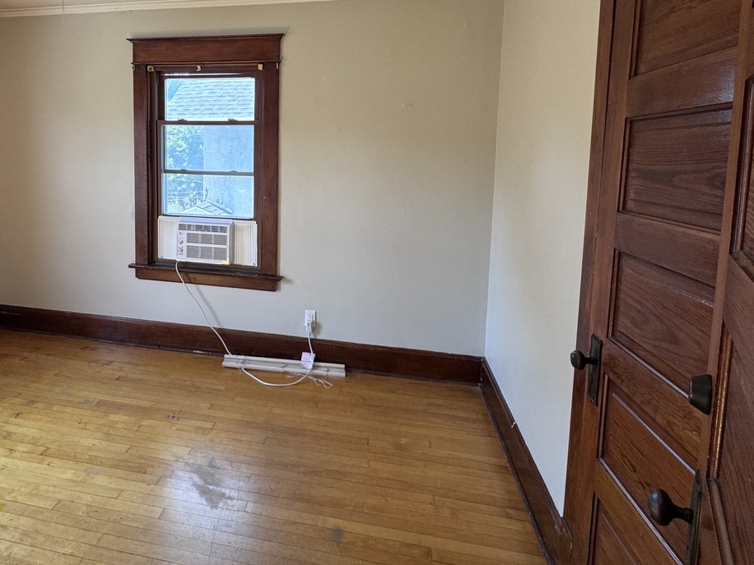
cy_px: 194
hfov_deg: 74.9
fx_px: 479
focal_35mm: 22
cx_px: 277
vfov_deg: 59.8
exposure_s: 1/99
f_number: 2.2
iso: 125
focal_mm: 2.22
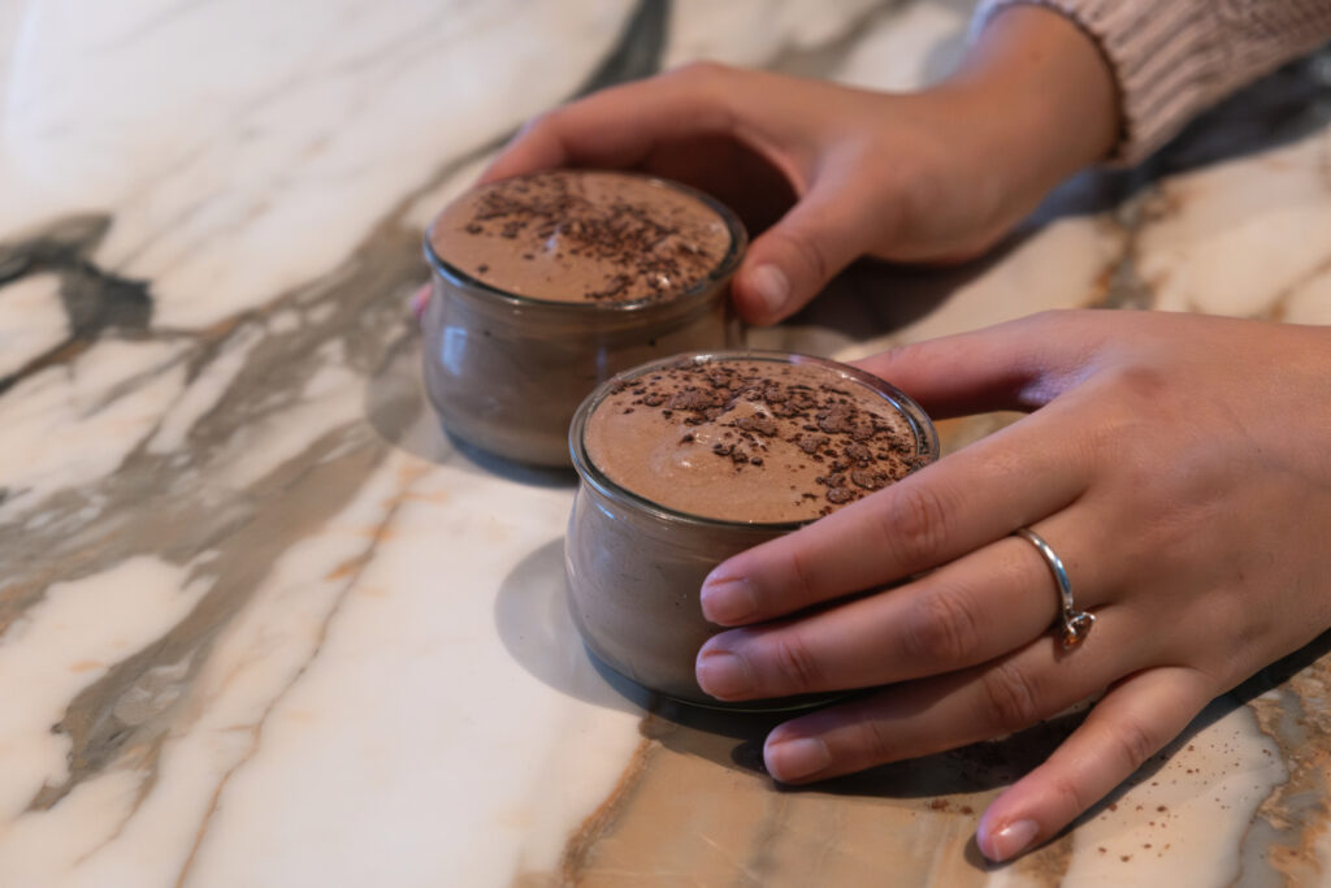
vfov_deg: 20.3
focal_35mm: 67
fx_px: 2477
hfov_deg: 30.1
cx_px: 666
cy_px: 444
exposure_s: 1/250
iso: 3200
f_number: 4.5
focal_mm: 44.4
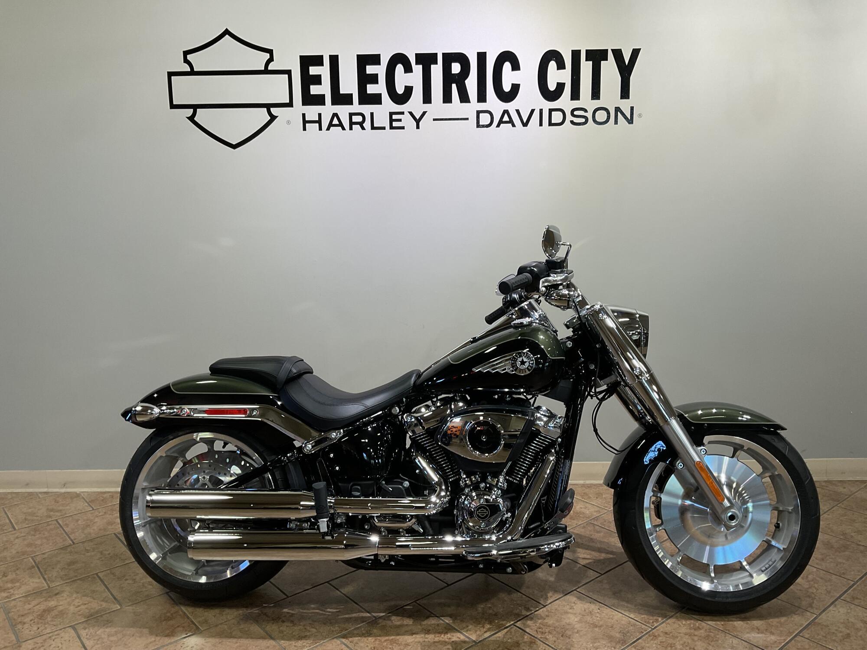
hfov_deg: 61.7
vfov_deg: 48.2
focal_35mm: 29
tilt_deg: -10.3
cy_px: 325
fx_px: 726
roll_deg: +0.8
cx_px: 434
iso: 40
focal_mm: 3
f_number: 1.8
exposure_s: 1/60
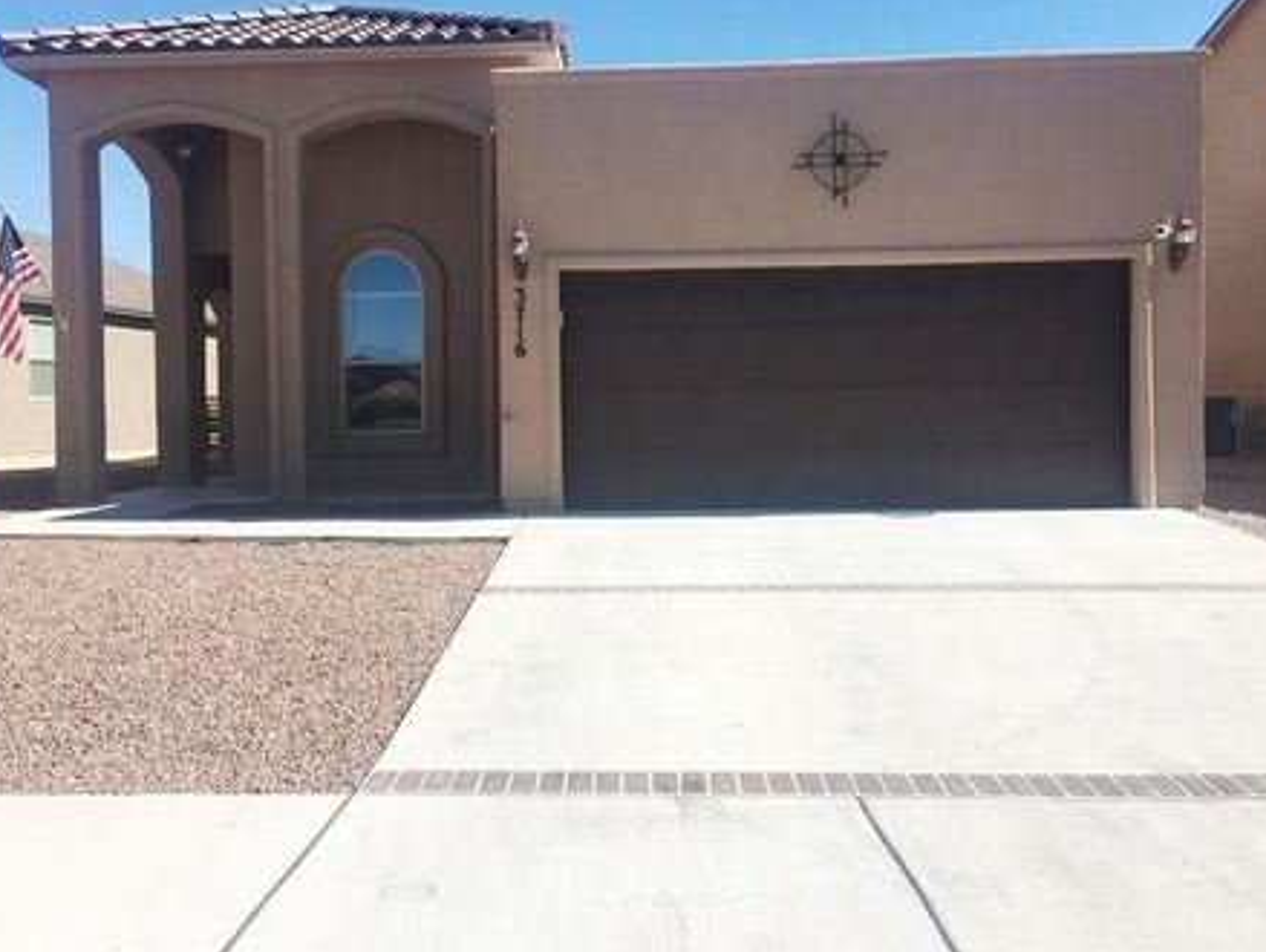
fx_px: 1208
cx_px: 588
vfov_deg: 43.0
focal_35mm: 33
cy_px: 437
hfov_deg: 55.3
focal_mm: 4.15
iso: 25
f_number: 2.2
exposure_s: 1/1789
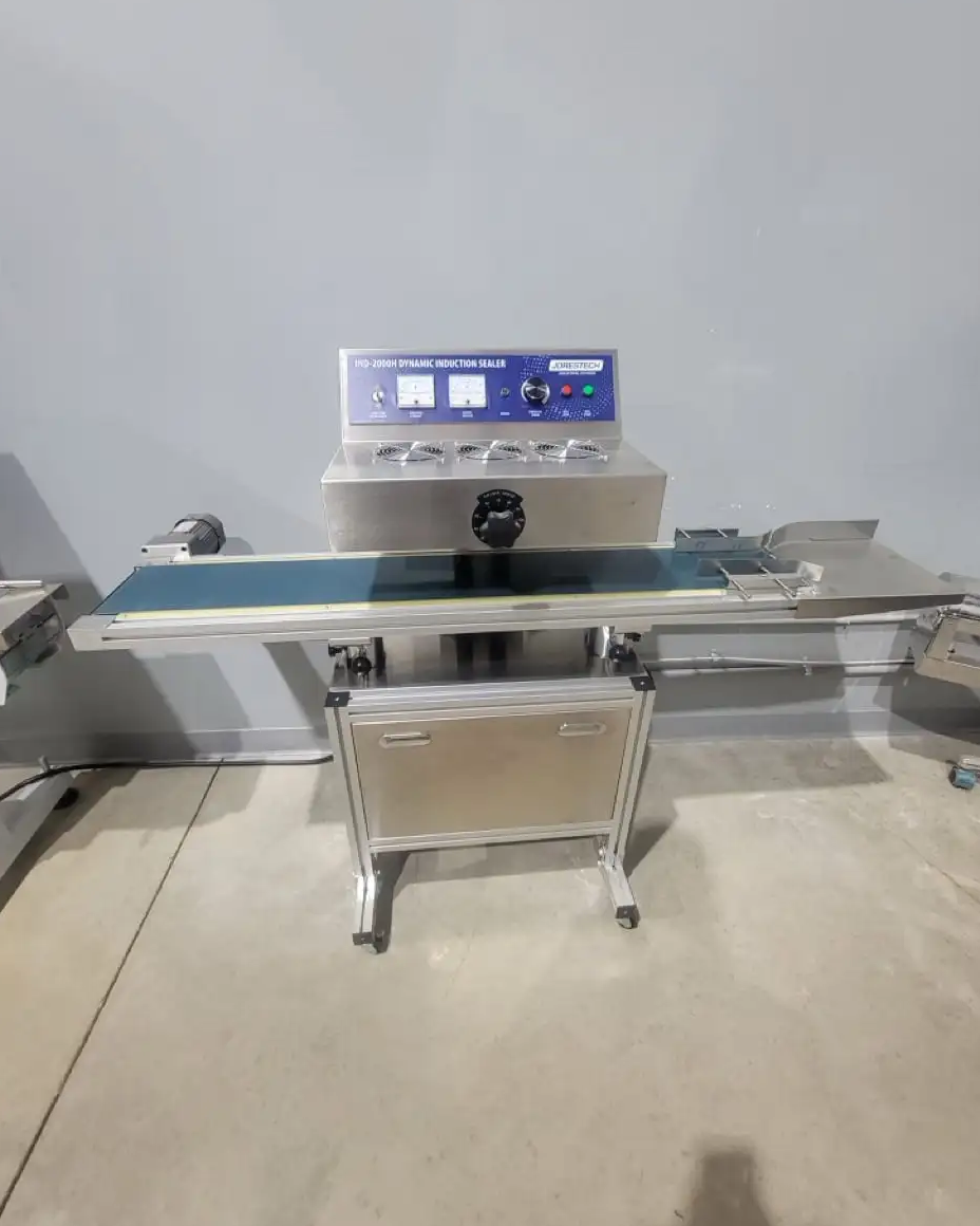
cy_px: 595
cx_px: 488
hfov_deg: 88.0
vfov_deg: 100.7
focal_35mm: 14
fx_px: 508
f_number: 2.2
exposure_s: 1/30
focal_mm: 2.2
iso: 500
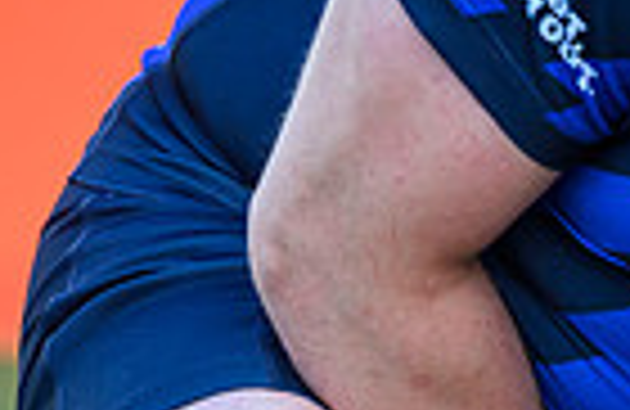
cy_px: 528
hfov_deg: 0.7
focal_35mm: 2789
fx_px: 48432
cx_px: 1094
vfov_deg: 0.5
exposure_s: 1/640
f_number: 4
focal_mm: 560
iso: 800
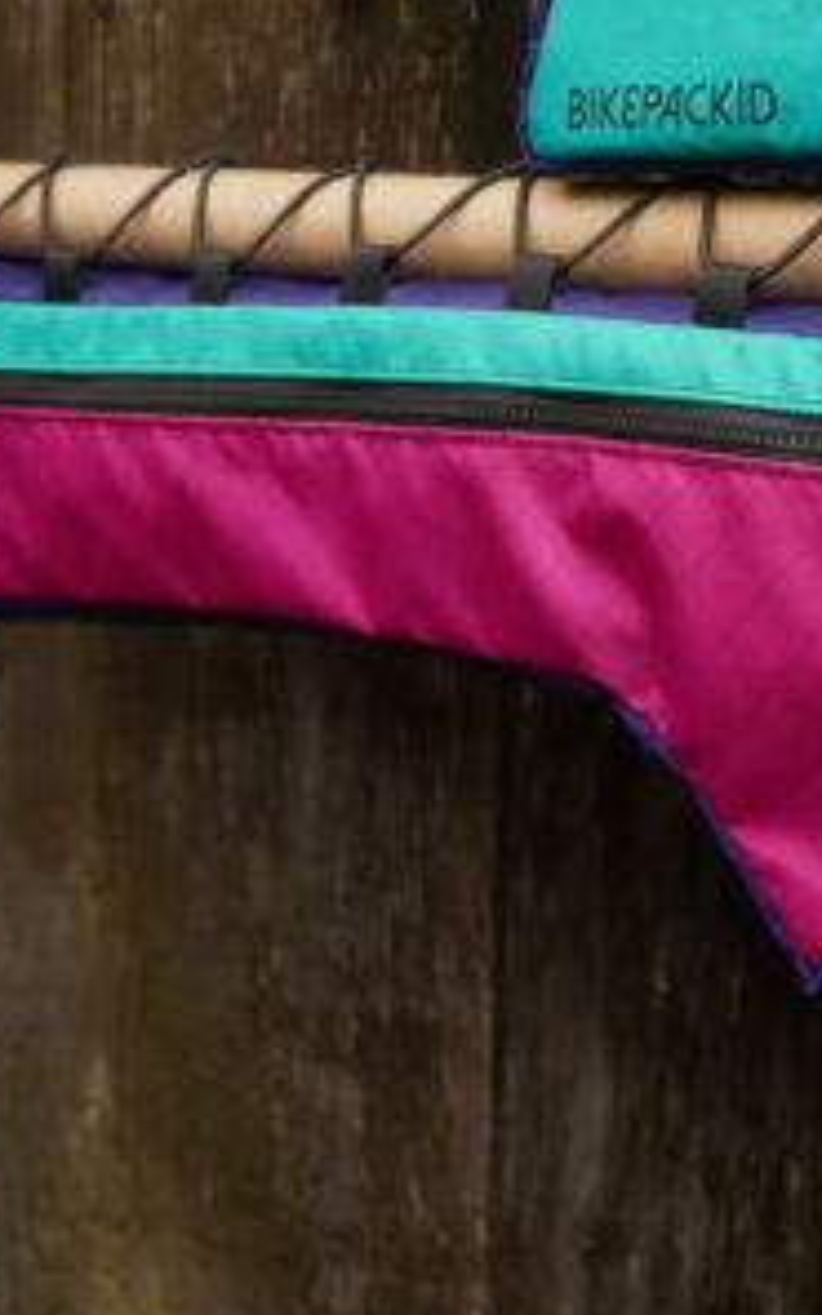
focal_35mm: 85
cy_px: 269
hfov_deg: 15.2
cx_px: 780
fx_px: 3047
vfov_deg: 24.0
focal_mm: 20
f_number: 3.5
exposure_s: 1/4000
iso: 3200
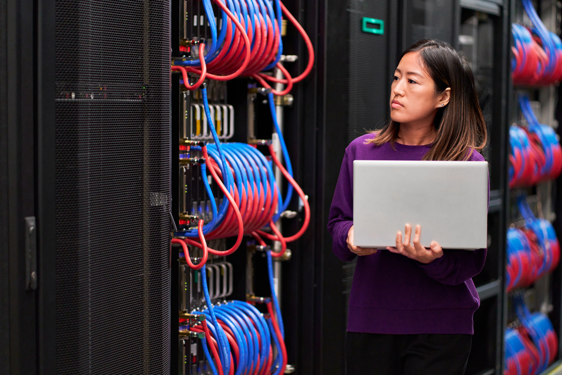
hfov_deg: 23.9
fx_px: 1327
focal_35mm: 85
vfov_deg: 16.1
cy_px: 188
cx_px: 281
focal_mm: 85
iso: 2500
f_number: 1.8
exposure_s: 1/640
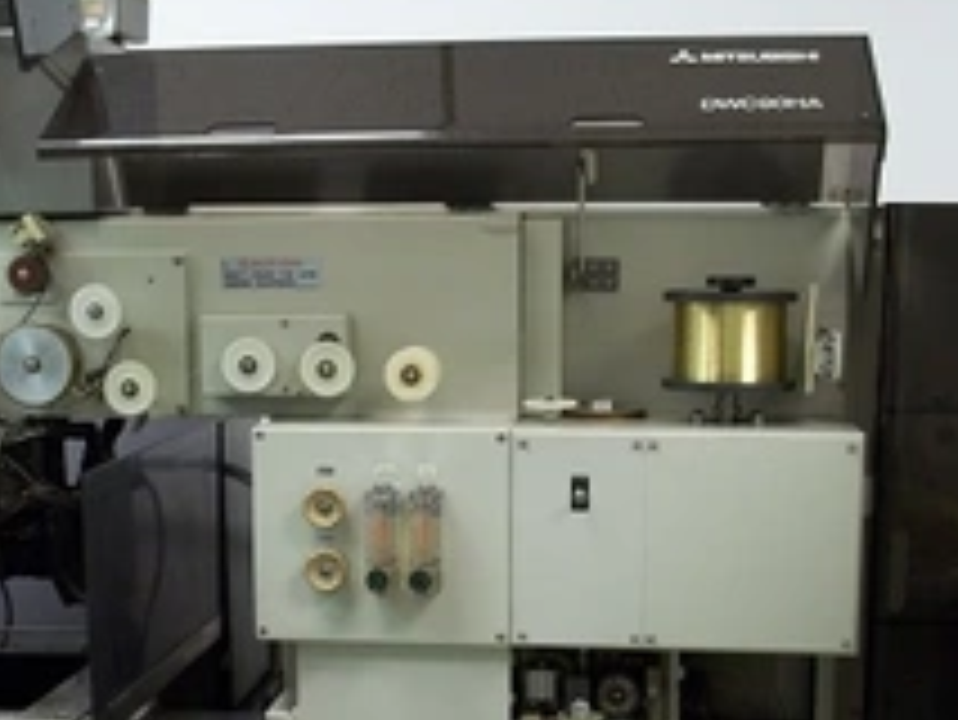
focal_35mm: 62
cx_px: 418
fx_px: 1717
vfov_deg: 23.4
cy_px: 536
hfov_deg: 31.1
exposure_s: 1/20
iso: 160
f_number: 3.3
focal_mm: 5.9
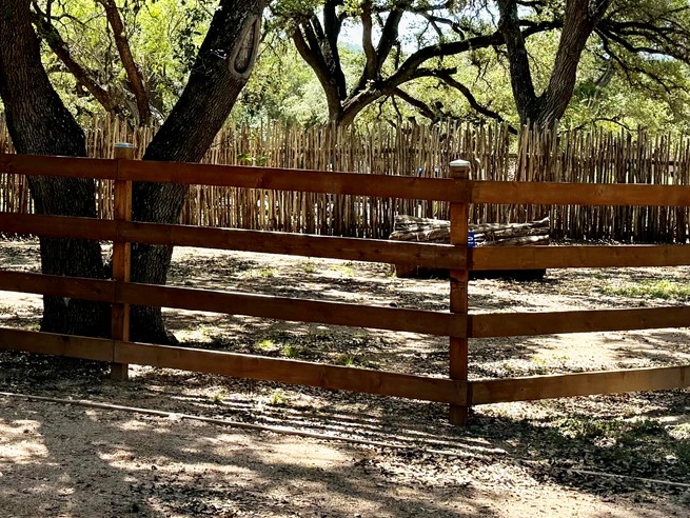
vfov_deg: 19.4
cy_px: 81
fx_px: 1496
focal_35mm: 75
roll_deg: -1.7
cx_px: 121
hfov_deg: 25.5
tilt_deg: +2.1
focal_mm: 6.76
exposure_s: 1/1522
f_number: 1.78
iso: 100
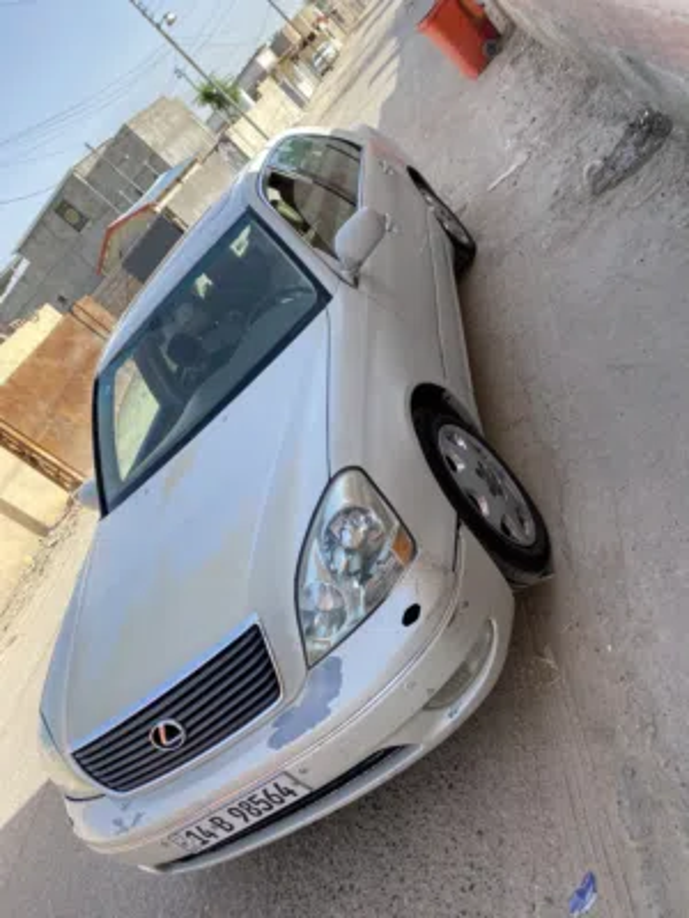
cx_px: 344
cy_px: 459
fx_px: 690
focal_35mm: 26
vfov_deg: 67.3
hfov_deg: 53.1
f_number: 1.8
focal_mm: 4.25
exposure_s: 1/1193
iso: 32
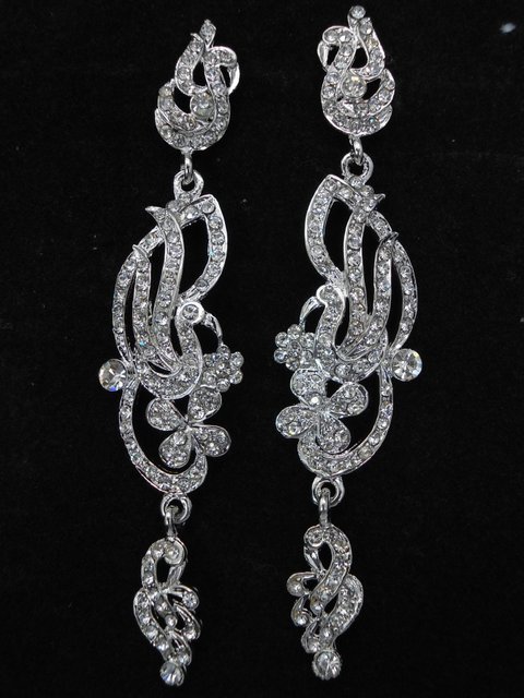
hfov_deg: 38.7
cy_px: 349
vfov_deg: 50.1
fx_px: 747
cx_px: 262
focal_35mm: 37
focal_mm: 6.7
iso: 80
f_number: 3.2
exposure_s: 1/50
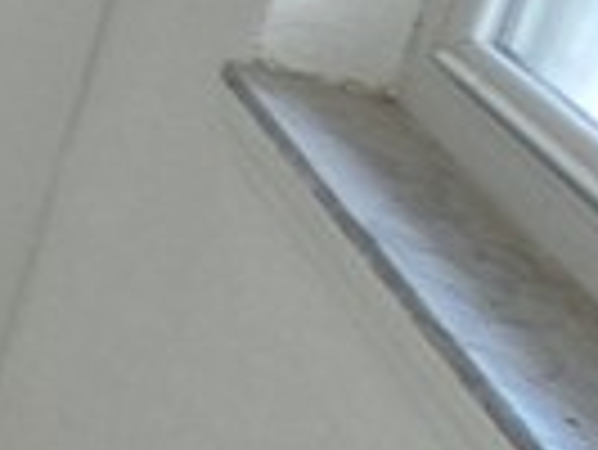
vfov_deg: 13.4
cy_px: -338
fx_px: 1729
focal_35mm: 100
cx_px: -1596
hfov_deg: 9.0
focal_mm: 1.74
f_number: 2.2
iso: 100
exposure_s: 1/60
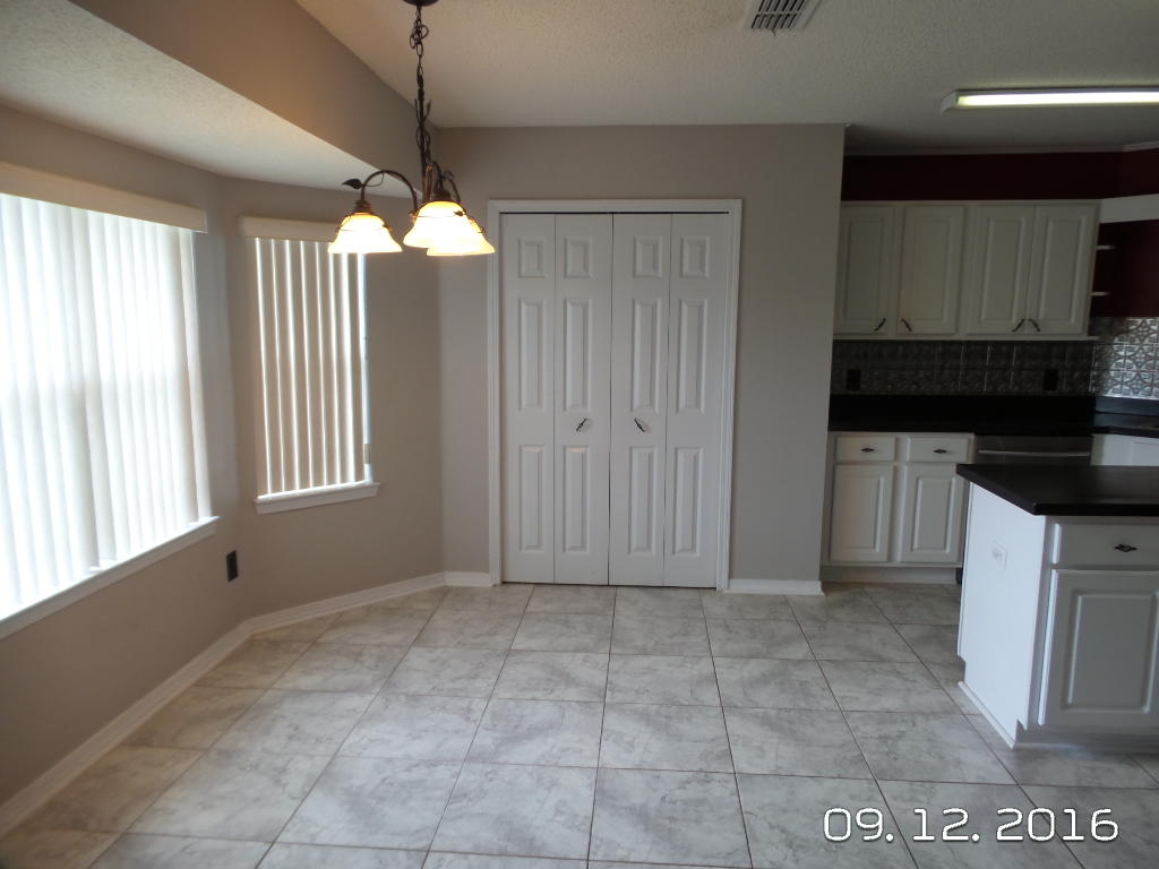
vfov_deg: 58.9
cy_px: 434
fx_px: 770
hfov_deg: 73.9
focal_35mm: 23
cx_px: 580
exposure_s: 1/40
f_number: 2.8
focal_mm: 4.1
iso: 100
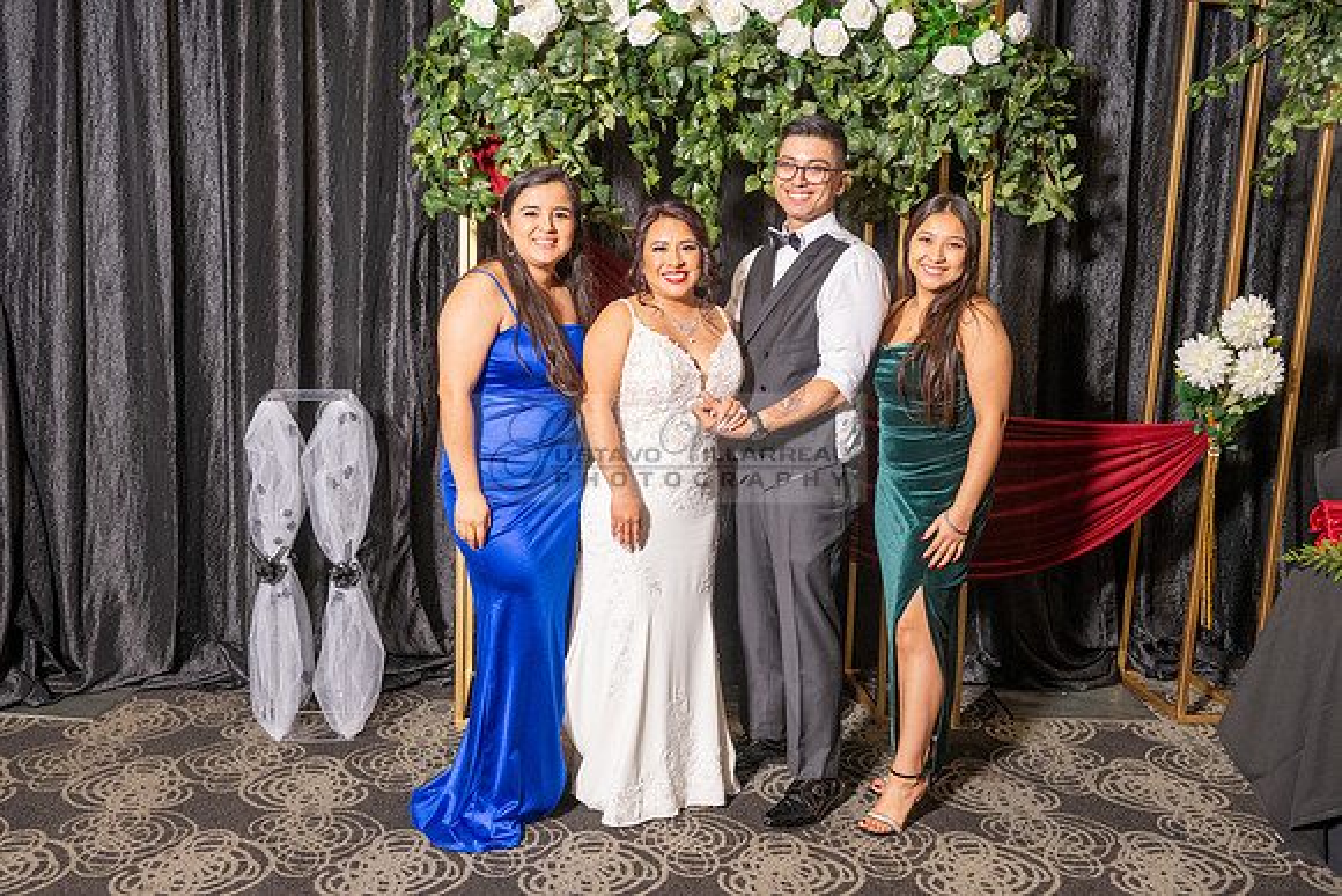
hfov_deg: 55.7
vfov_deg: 38.9
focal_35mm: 34
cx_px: 628
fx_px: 1269
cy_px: 476
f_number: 4
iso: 800
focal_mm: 32
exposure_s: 1/200
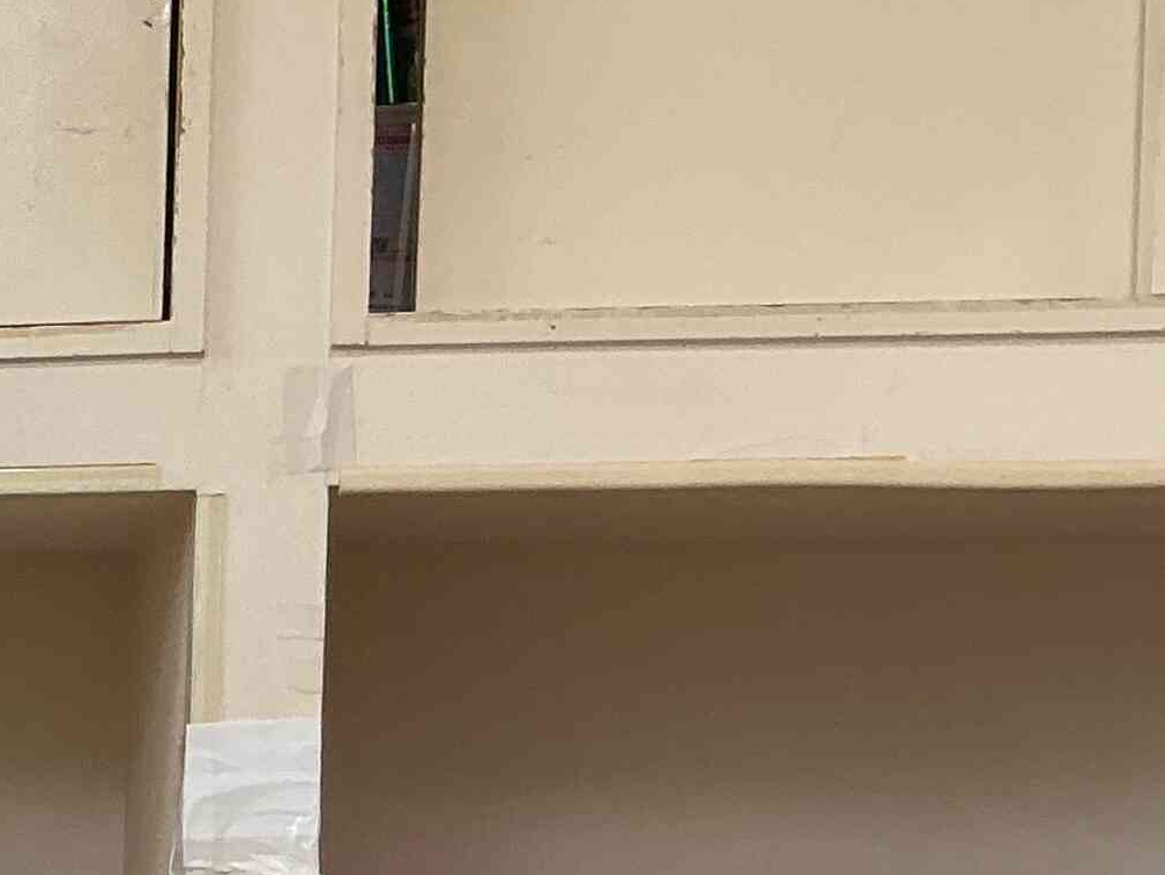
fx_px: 3535
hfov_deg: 15.9
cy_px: 1039
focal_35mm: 105
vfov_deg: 13.7
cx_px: -944
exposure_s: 1/100
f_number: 1.8
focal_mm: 3
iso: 40
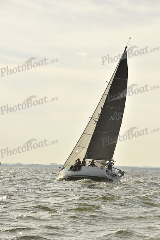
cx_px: 80
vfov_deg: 15.2
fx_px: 899
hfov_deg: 10.2
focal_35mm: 135
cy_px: 120
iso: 250
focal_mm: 135
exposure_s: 1/800
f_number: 10
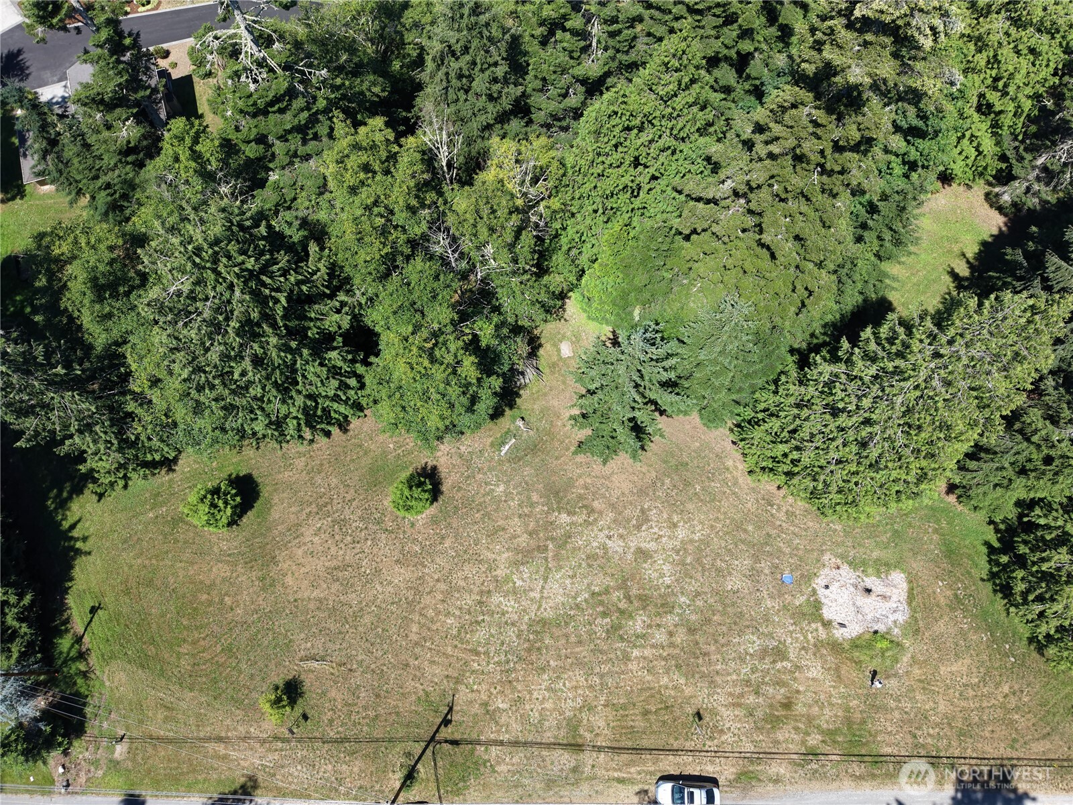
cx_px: 536
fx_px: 744
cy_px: 402
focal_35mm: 24
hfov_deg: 71.6
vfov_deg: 56.8
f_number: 1.8
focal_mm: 8.67
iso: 100
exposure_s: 1/2000
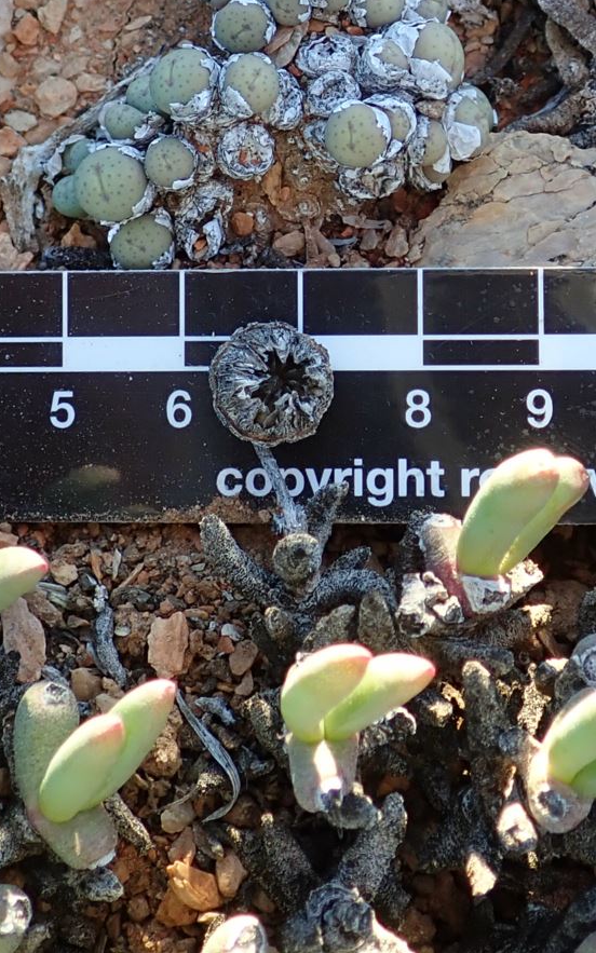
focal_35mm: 72
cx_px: 381
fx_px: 1871
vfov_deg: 27.9
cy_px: 158
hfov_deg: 18.1
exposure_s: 1/125
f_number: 2.3
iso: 100
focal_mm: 5.5
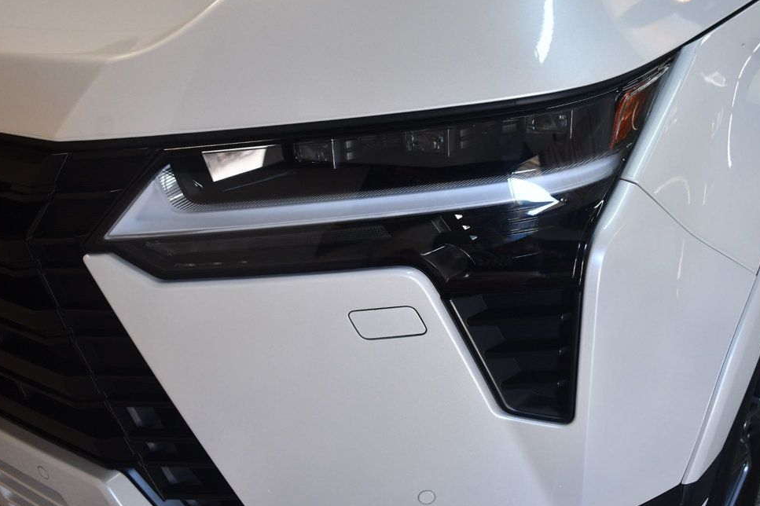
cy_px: 248
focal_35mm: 36
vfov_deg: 36.8
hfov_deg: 53.1
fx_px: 760
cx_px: 381
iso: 800
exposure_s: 1/200
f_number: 3.8
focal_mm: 23
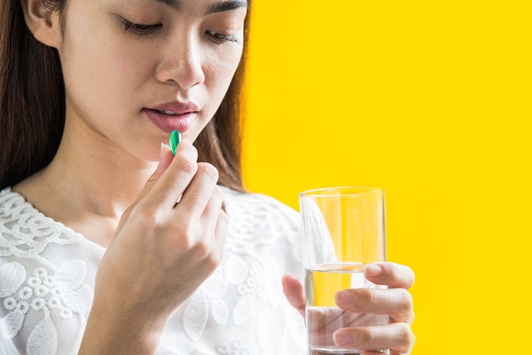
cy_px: 178
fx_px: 887
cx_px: 266
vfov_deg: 22.6
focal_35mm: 60
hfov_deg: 33.4
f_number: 5
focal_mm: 60
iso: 320
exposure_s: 1/125
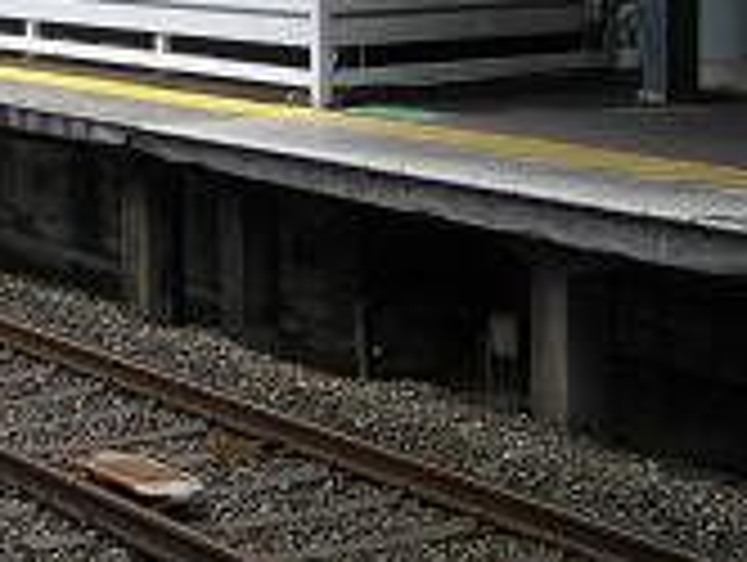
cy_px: -81
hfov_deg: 16.3
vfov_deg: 12.4
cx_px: -70
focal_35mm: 117
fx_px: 2528
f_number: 3.6
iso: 200
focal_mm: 8.8
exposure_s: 1/100
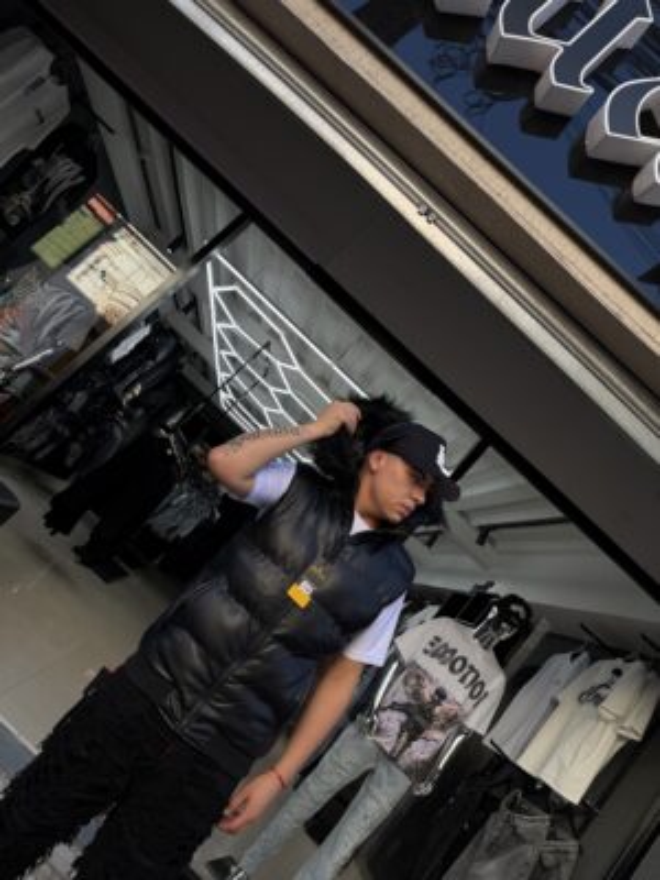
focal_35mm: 24
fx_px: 610
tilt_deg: +13.3
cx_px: 330
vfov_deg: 71.6
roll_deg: -43.6
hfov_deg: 56.8
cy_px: 440
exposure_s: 1/478
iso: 80
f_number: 1.78
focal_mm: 6.76
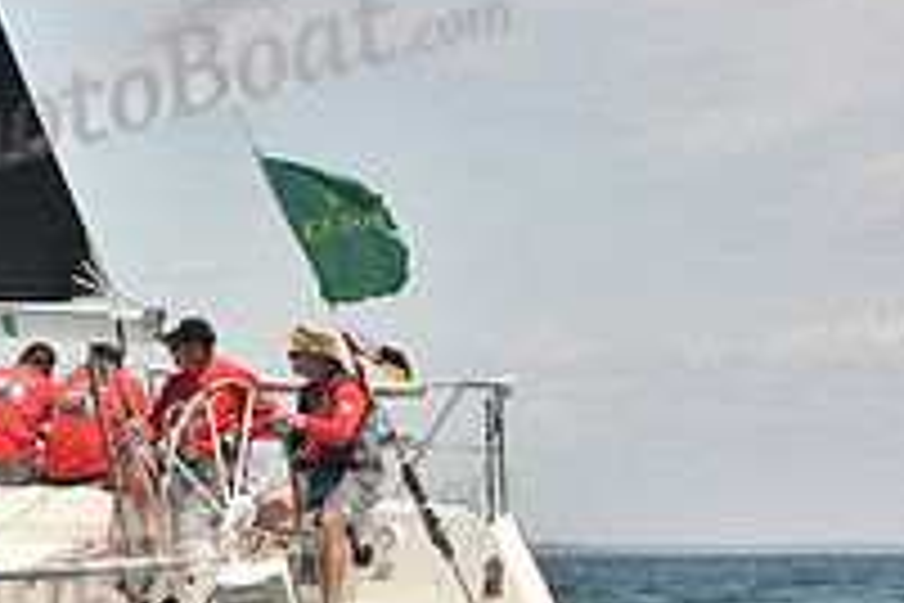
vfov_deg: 6.8
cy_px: 376
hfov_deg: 9.9
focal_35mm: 202
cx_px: -351
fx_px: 5072
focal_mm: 70
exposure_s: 1/1250
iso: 320
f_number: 5
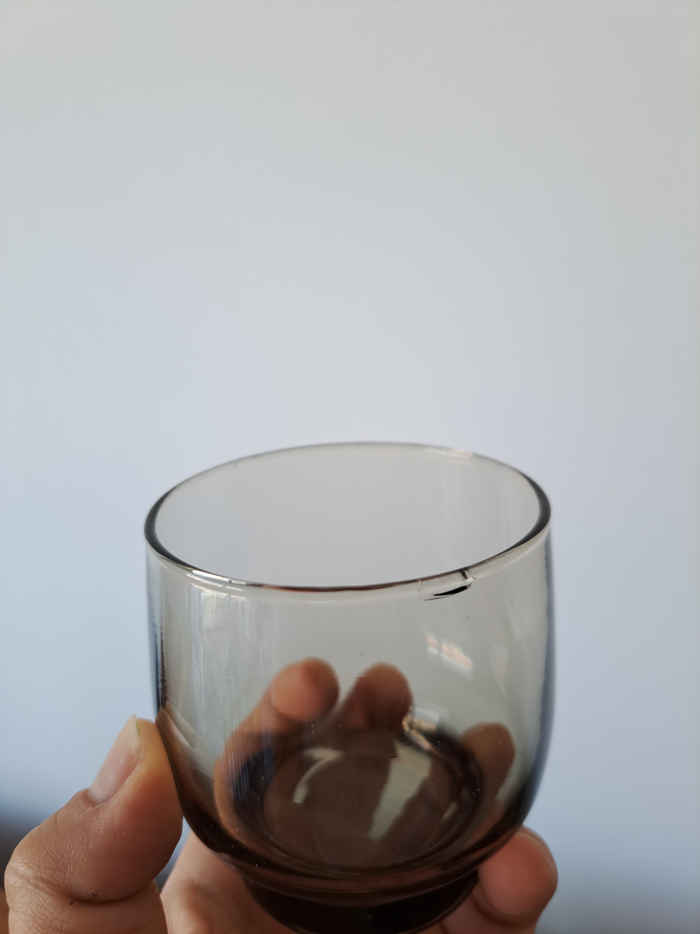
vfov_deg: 71.6
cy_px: 467
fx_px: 647
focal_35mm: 24
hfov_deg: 56.8
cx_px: 350
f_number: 1.8
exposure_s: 1/50
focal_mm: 5.23
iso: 50
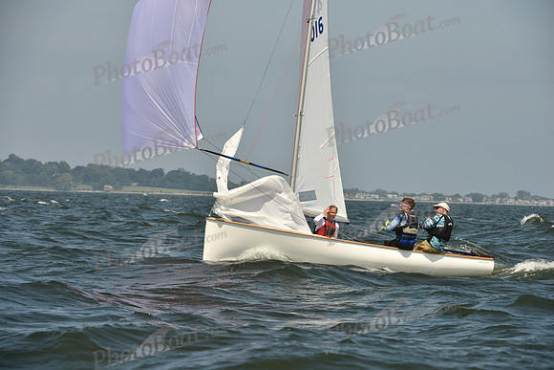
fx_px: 3078
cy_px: 185
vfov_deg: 6.9
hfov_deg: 10.3
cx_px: 277
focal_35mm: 200
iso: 250
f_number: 7.1
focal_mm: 200
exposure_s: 1/1250
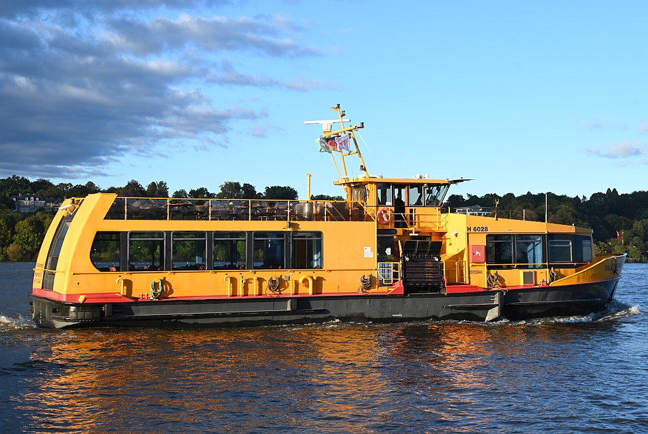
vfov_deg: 27.1
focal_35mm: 50
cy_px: 217
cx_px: 324
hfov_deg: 39.6
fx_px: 901
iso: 100
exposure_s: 1/160
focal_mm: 50
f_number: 6.3
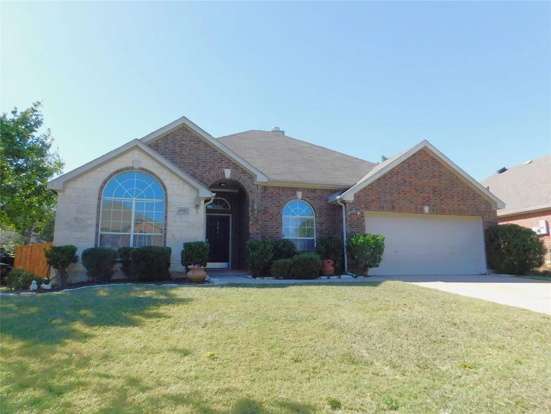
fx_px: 366
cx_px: 276
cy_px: 207
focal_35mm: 23
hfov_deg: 73.9
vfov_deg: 58.9
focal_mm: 4
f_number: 3
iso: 125
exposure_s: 1/640
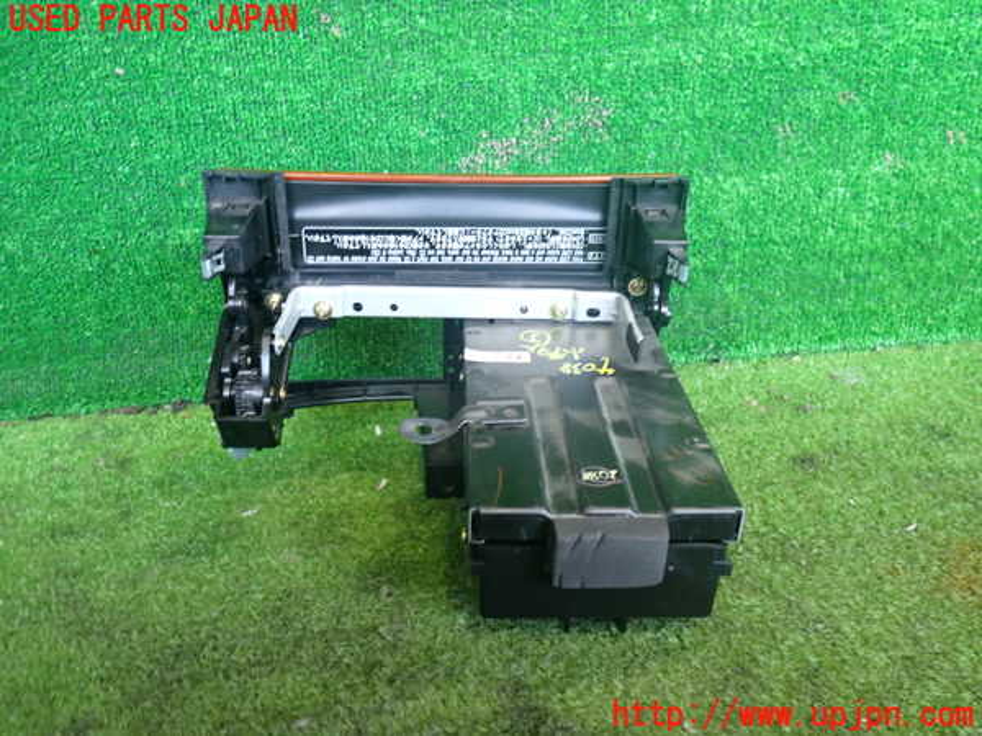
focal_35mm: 30
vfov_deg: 46.8
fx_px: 851
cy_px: 368
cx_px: 491
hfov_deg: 60.0
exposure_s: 1/40
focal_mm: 5.4
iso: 250
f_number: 2.3
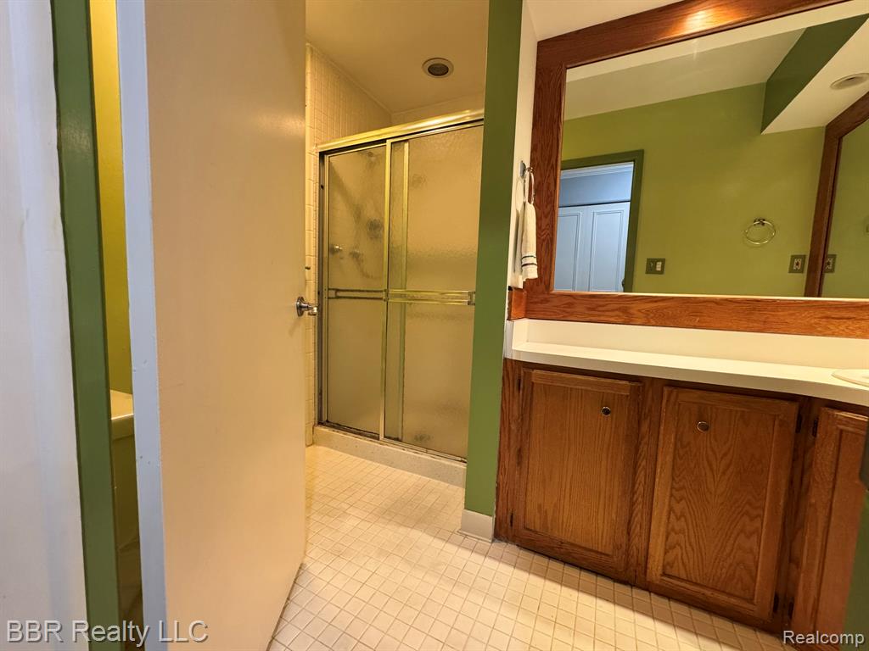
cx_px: 434
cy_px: 326
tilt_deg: -5.5
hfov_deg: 102.1
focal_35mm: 14
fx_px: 351
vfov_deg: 85.7
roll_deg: -1.7
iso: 320
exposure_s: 1/60
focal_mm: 2.22
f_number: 2.2
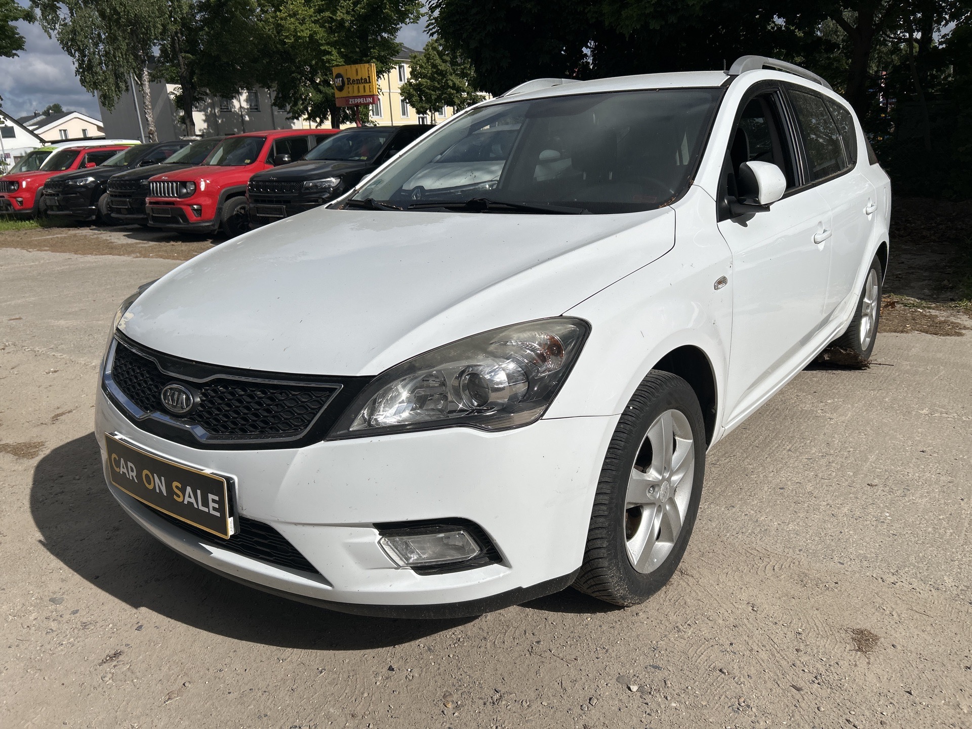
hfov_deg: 67.3
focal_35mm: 26
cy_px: 364
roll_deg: +4.5
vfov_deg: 53.1
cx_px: 486
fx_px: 730
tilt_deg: -17.4
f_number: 1.5
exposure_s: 1/11364
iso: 50
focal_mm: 5.7
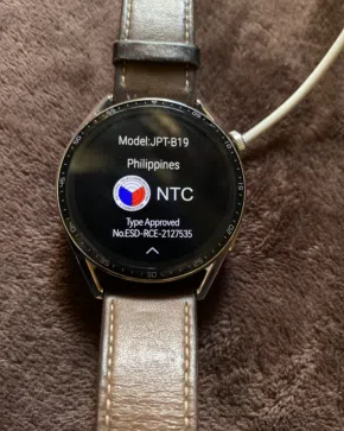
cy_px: 218
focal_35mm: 28
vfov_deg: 62.2
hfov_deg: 51.5
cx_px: 177
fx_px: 357
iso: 400
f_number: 1.8
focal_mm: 4.25
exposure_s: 1/60
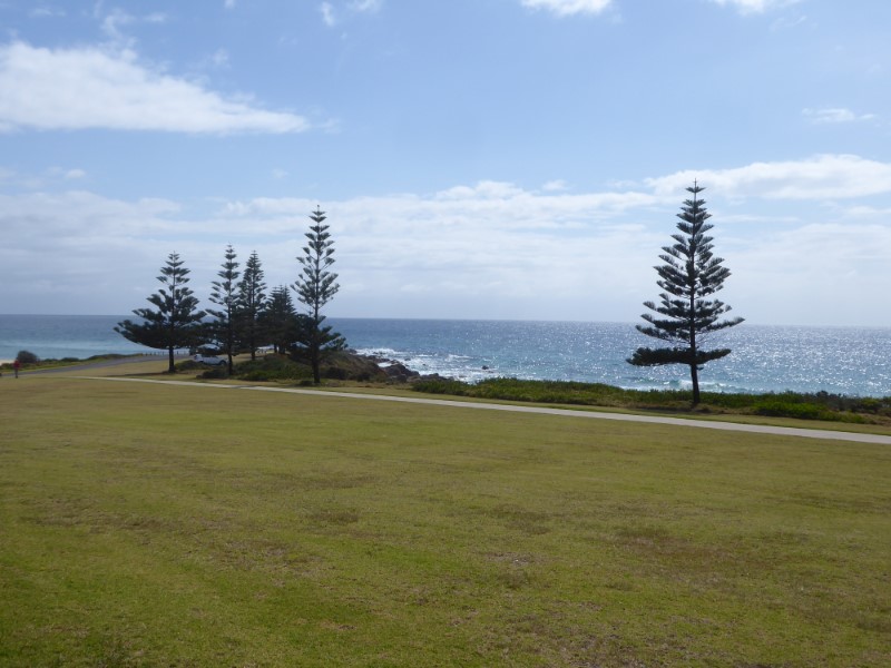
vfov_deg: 40.7
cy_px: 334
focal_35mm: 35
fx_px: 901
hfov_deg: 52.6
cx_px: 446
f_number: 3.7
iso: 80
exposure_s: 1/2000
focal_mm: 6.3
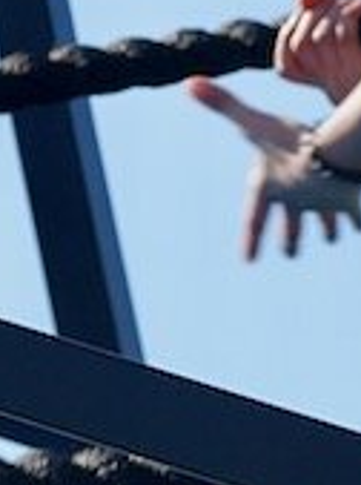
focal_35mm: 657
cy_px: 221
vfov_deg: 3.0
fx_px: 9170
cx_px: 679
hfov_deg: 2.2
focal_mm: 90
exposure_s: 1/400
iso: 100
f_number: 5
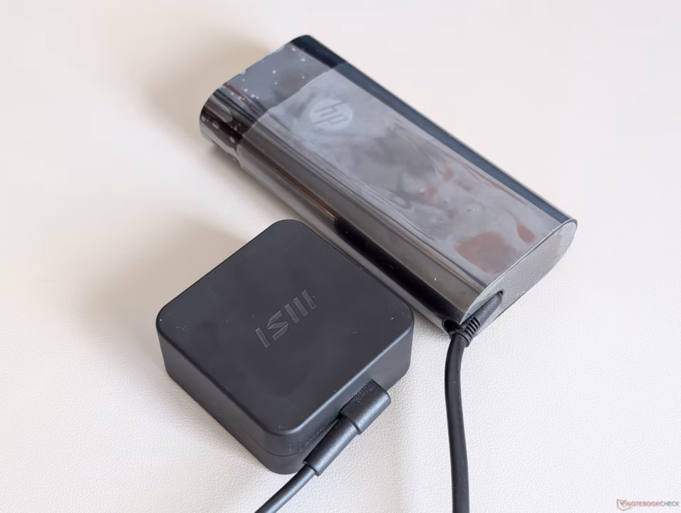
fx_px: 965
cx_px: 340
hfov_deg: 38.9
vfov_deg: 29.8
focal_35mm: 49
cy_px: 256
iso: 213
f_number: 1.68
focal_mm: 6.9
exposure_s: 1/59.3
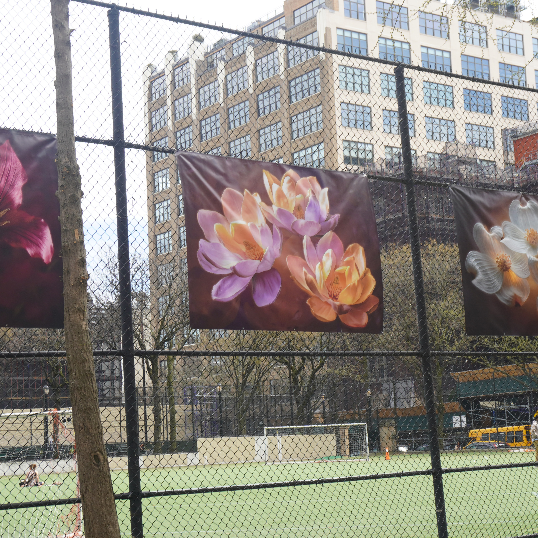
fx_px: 1178
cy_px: 304
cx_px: 282
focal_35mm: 67
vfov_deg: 25.7
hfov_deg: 25.7
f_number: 8
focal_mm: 30
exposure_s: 1/100
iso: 100
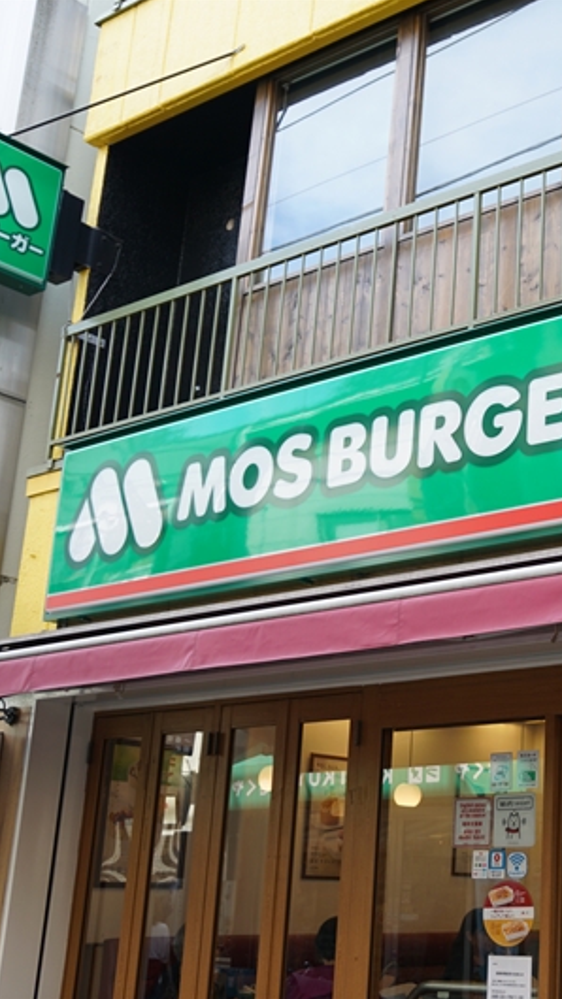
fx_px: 1299
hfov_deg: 22.7
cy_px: 500
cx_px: 656
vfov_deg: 42.1
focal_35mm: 49
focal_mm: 21
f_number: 4
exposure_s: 1/160
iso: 100
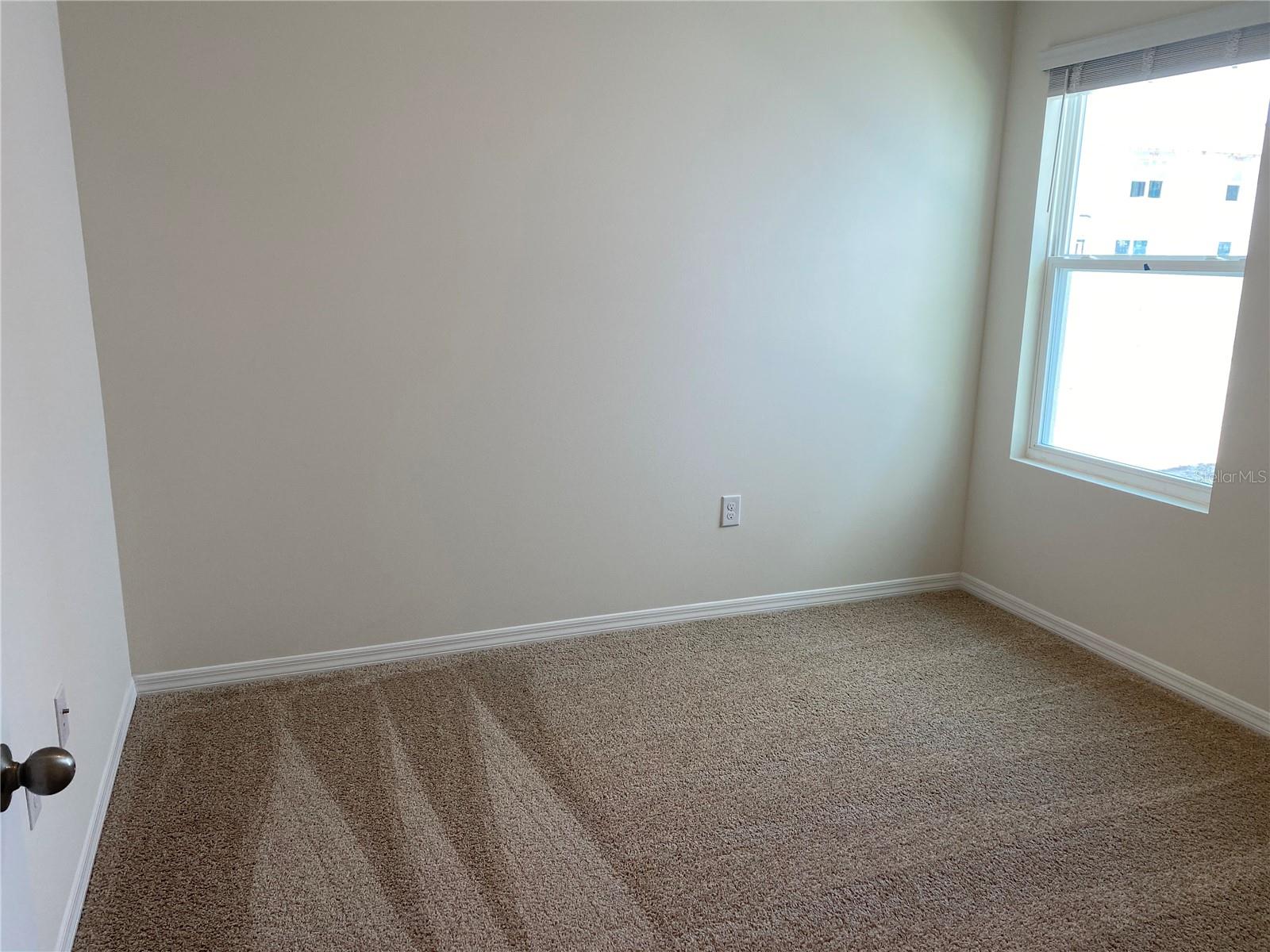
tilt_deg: -12.6
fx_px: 954
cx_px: 635
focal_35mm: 26
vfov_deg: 53.1
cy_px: 476
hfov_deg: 67.3
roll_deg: -0.5
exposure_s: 1/120
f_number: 1.8
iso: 64
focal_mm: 4.25
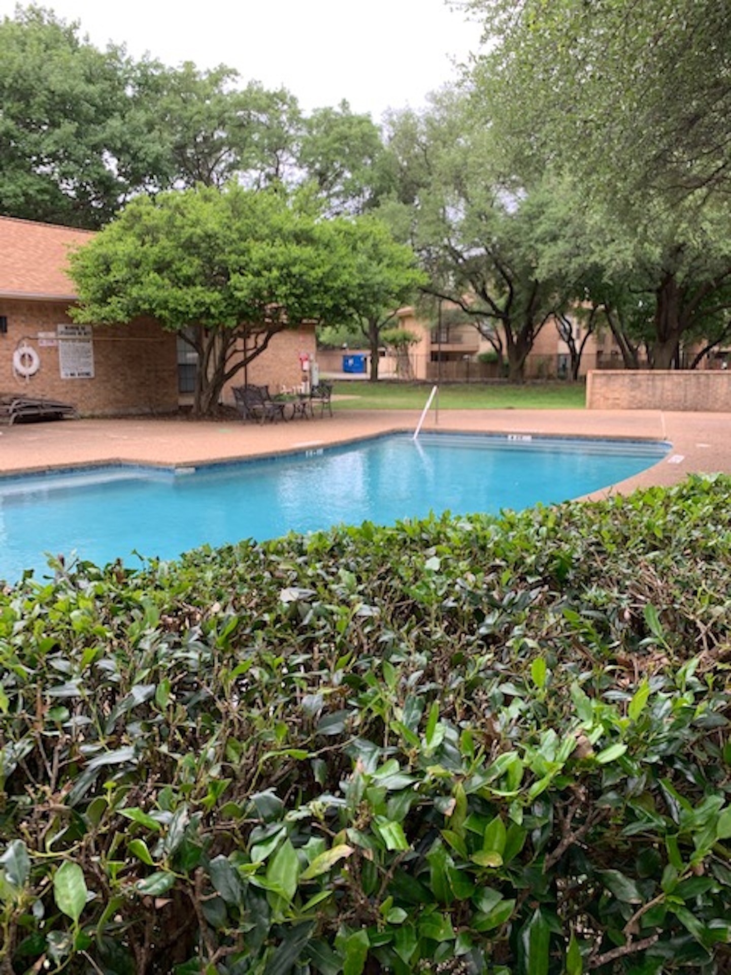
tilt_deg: -9.7
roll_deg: -0.8
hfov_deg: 53.1
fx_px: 732
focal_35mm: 26
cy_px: 488
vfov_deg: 67.3
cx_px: 366
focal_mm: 4.25
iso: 25
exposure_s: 1/121
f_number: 1.8
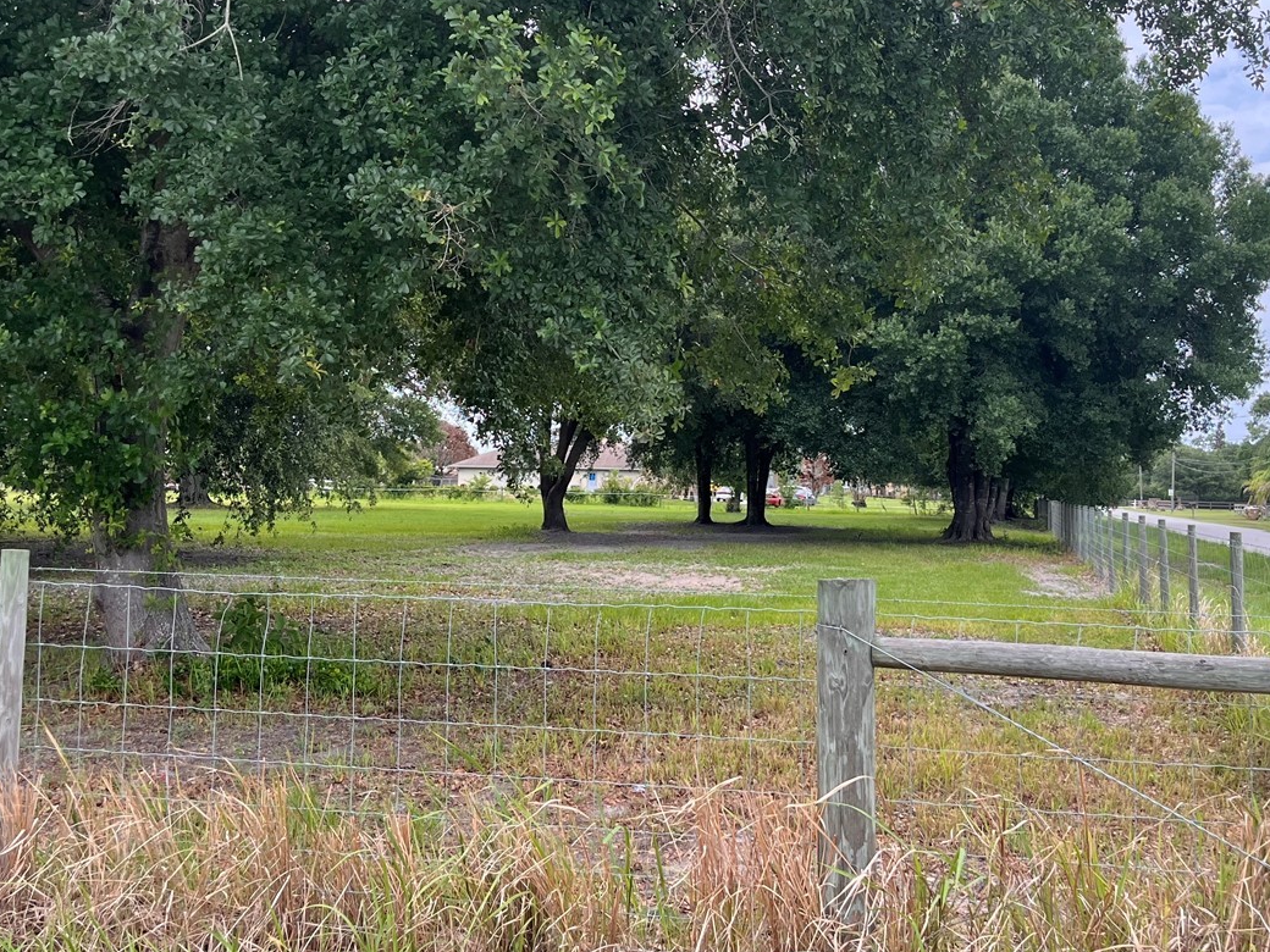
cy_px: 367
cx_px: 716
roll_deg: -1.0
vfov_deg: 35.8
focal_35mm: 40
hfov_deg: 46.7
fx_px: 1468
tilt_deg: +3.3
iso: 50
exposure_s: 1/742
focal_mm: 5.1
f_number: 1.6
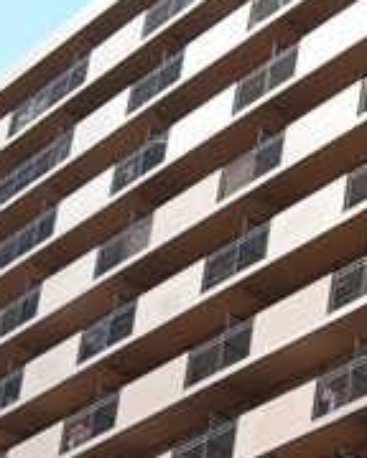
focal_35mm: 144
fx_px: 1955
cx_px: 923
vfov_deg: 12.9
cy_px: 592
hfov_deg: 9.4
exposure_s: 1/200
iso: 100
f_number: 7.1
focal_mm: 18
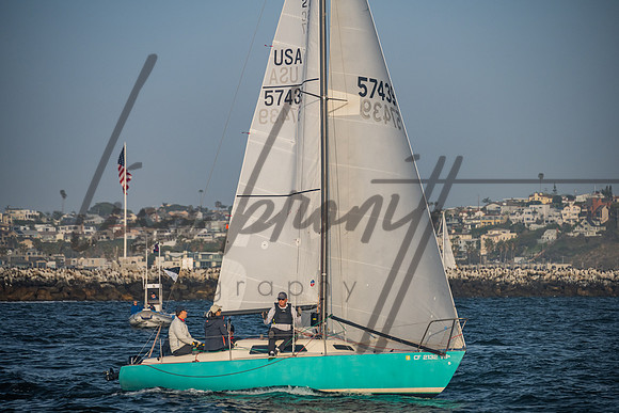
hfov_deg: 10.0
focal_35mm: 206
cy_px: 206
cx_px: 310
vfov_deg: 6.7
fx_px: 3548
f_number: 6.3
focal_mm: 200
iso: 400
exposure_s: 1/1600
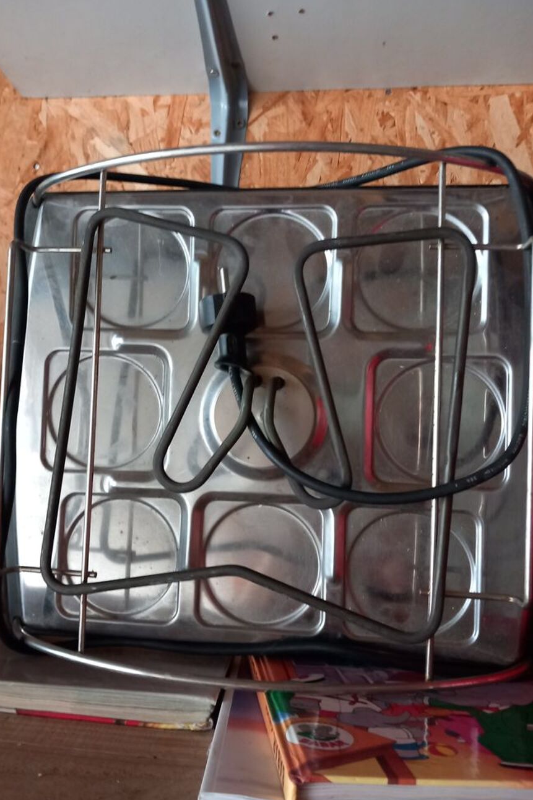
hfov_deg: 45.0
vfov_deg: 63.6
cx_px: 256
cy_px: 412
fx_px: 644
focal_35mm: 29
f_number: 1.8
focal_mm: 4
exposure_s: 1/25
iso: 320
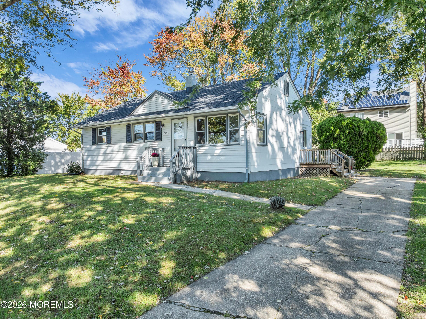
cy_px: 160
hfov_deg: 71.6
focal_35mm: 24
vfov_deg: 56.8
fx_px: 295
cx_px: 213
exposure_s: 1/800
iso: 180
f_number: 2.8
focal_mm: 12.29
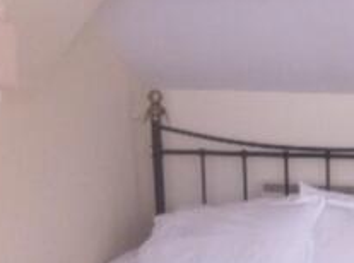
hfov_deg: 18.9
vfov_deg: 14.8
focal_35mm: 99
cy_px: 218
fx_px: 1009
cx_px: 420
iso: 100
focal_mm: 3.85
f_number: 2.8
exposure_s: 1/40
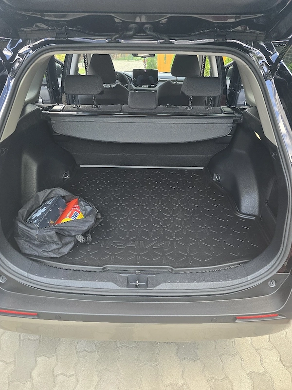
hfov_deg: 58.9
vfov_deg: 73.9
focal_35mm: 23
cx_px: 146
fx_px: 259
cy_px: 195
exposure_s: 1/182
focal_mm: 6.3
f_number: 1.7
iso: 125
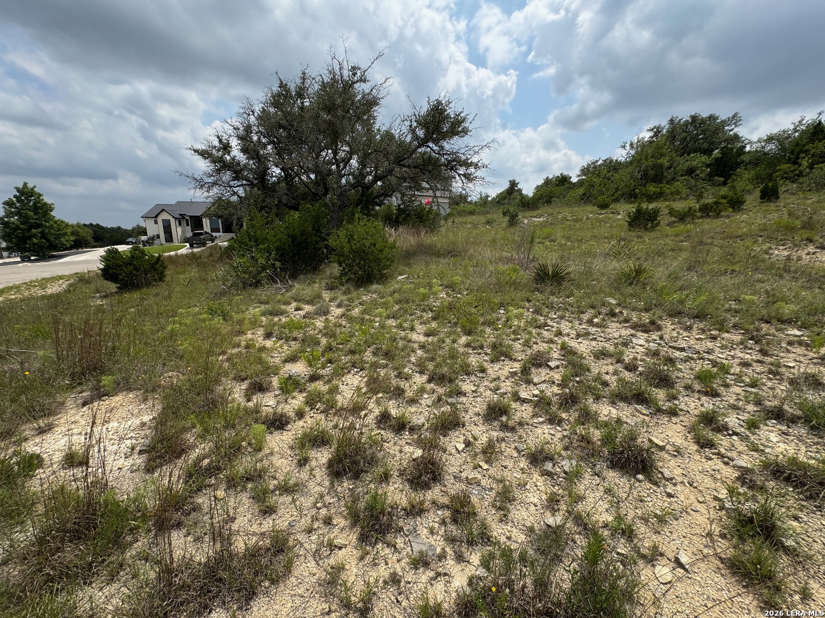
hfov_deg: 102.1
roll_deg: -1.7
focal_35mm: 14
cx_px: 412
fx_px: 334
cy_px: 309
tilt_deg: -13.0
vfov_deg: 85.7
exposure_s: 1/2028
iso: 50
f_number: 2.2
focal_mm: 2.22
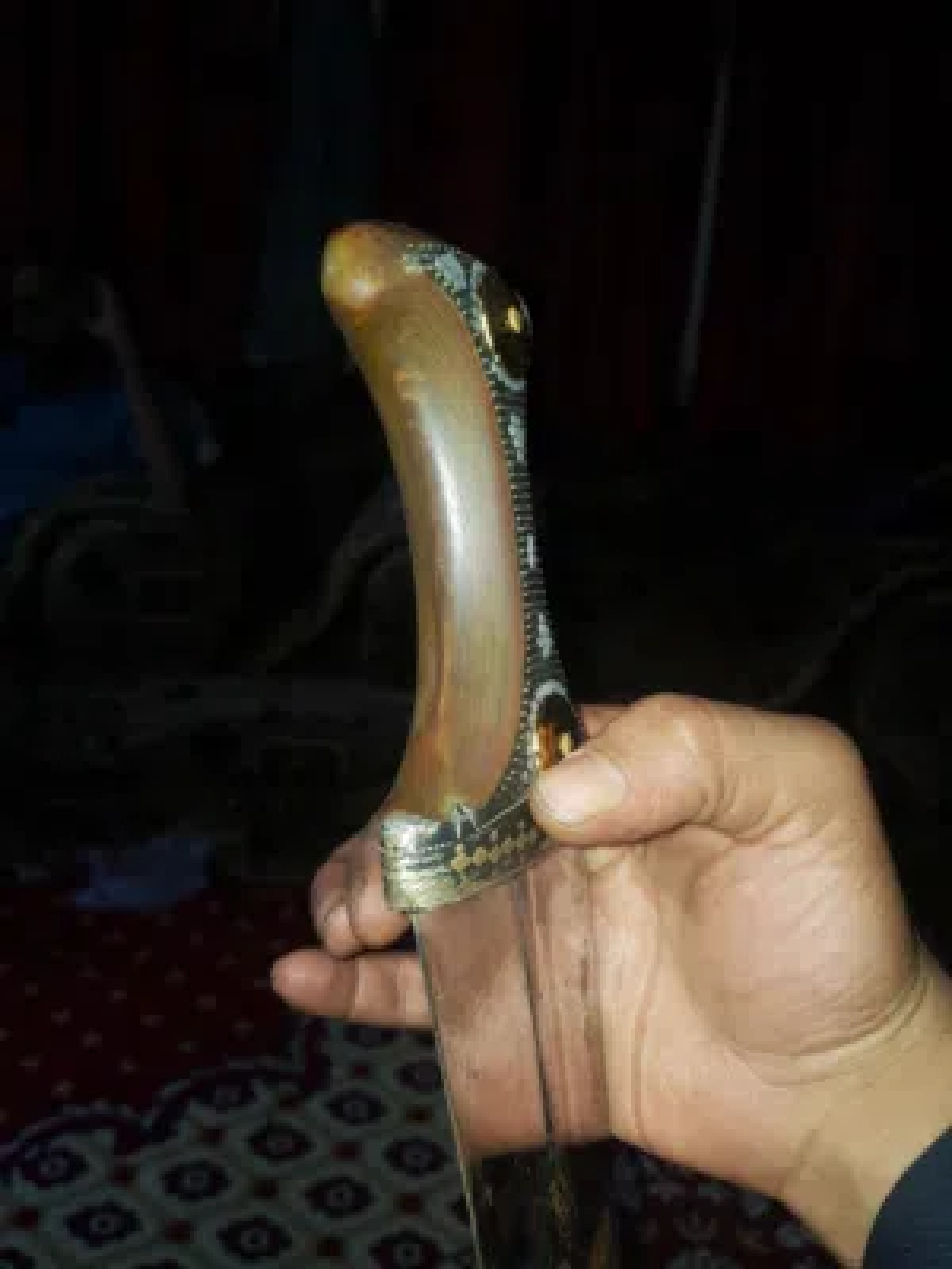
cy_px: 634
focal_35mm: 26
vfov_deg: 67.3
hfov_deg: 53.1
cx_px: 476
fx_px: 953
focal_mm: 4.3
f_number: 1.7
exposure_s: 1/50
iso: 50
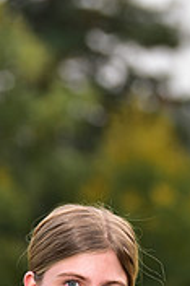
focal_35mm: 445
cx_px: 106
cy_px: 455
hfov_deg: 3.1
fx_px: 3530
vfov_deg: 4.6
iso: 160
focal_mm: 135
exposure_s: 1/250
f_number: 4
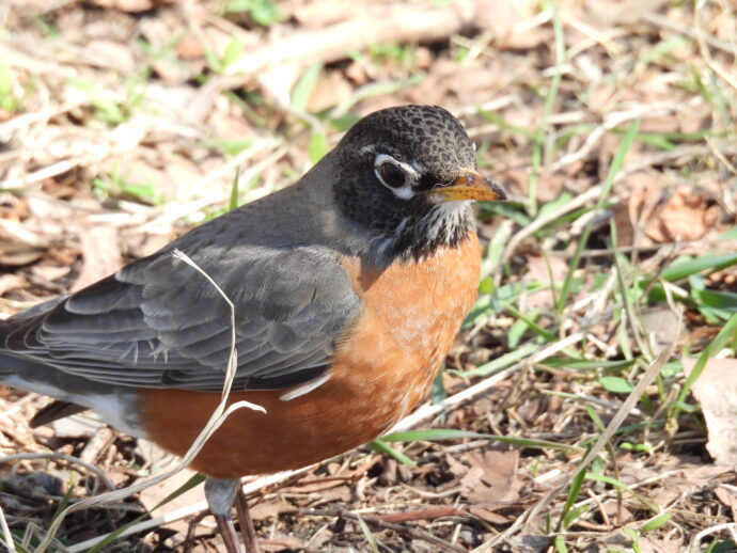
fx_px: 18103
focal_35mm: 850
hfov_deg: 2.3
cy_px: 276
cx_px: 368
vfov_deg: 1.8
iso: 400
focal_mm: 152
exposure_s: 1/320
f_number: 5.6
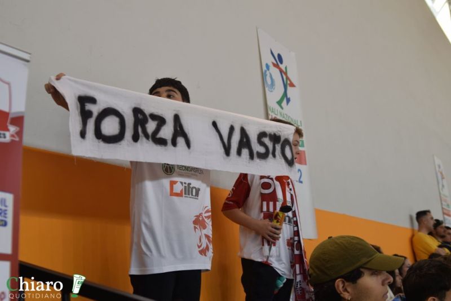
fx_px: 526
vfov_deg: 31.9
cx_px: 226
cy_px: 150
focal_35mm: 42
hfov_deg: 46.4
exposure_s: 1/125
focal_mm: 28
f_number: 3.5
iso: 320
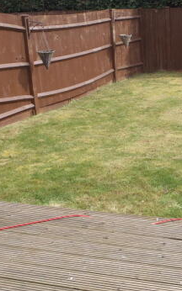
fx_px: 397
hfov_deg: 24.8
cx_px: 173
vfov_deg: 40.3
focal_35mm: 50
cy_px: 129
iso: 80
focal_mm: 5
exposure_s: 1/250
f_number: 4.5
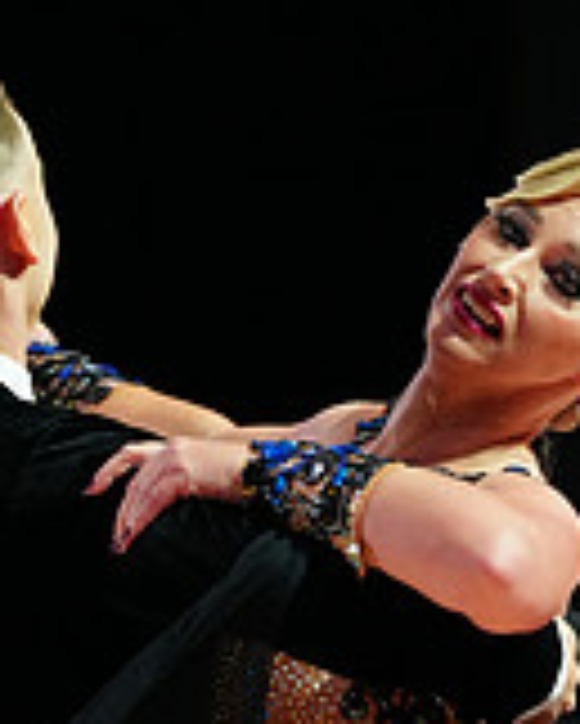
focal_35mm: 609
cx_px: 182
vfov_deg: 3.2
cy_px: 1268
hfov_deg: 2.5
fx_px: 13055
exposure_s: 1/320
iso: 2500
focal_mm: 180
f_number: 4
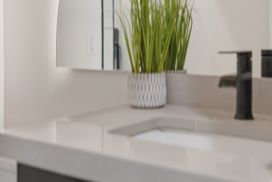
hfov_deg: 39.6
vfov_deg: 27.0
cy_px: 91
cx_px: 136
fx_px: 378
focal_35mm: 50
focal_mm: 50
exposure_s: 1/160
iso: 1250
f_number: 2.8
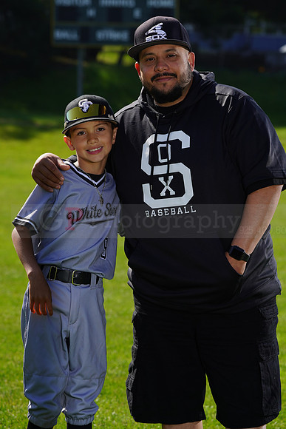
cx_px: 143
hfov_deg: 8.5
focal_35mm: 162
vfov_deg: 12.7
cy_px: 214
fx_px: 1929
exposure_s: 1/250
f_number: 8
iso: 100
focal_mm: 162
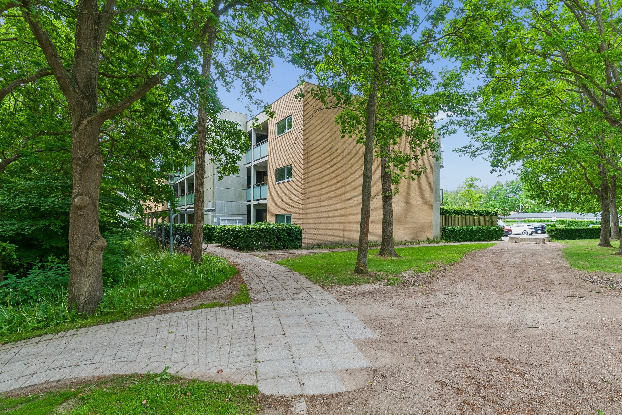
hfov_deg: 90.0
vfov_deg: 67.4
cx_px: 311
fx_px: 311
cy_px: 208
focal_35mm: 18
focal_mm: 12
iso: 200
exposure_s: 1/50
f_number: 10
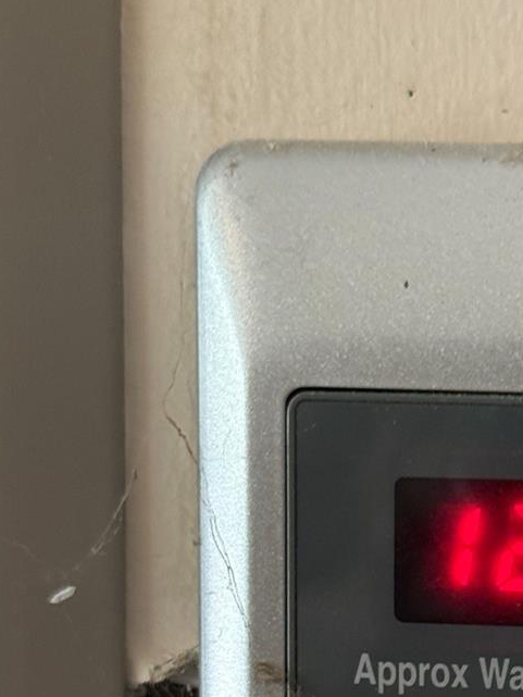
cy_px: 735
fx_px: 2316
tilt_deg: -7.8
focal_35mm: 115
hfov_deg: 12.6
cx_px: 585
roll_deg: -1.5
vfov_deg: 16.7
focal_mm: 6.76
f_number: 1.78
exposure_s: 1/60
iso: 160
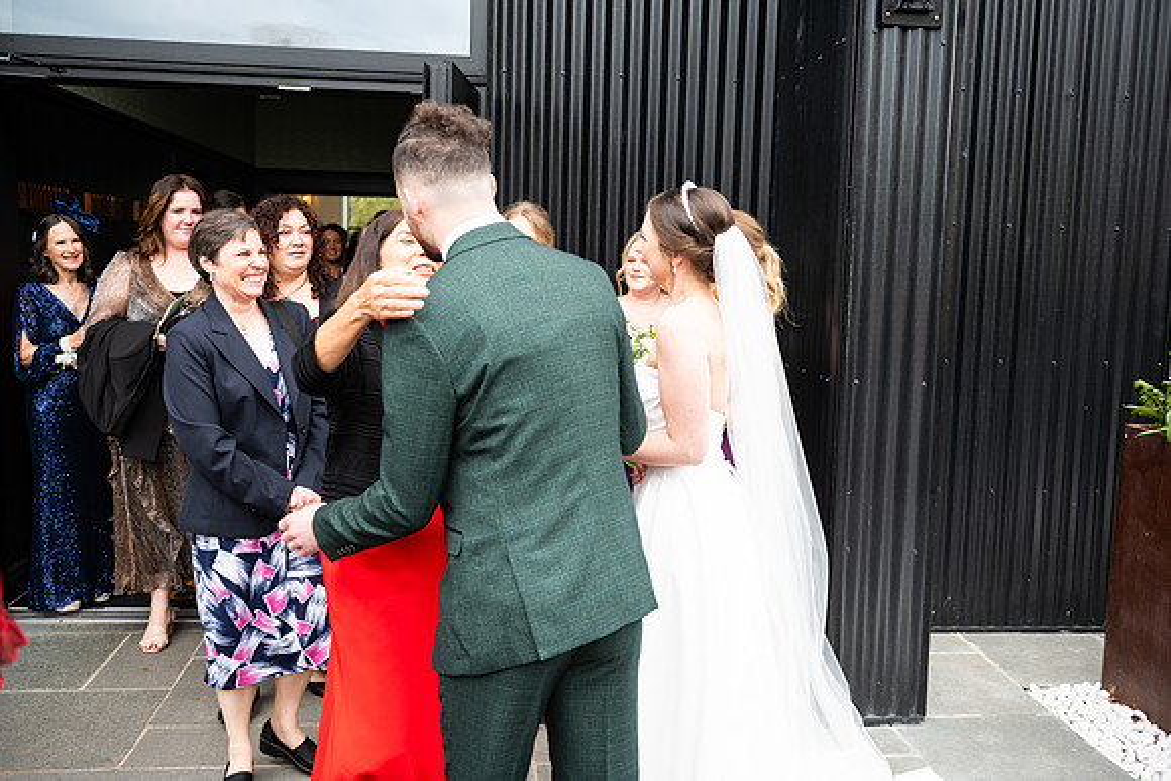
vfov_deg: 37.9
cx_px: 586
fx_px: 1139
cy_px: 390
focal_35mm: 35
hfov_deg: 54.4
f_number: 3.5
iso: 160
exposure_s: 1/200
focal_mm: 35
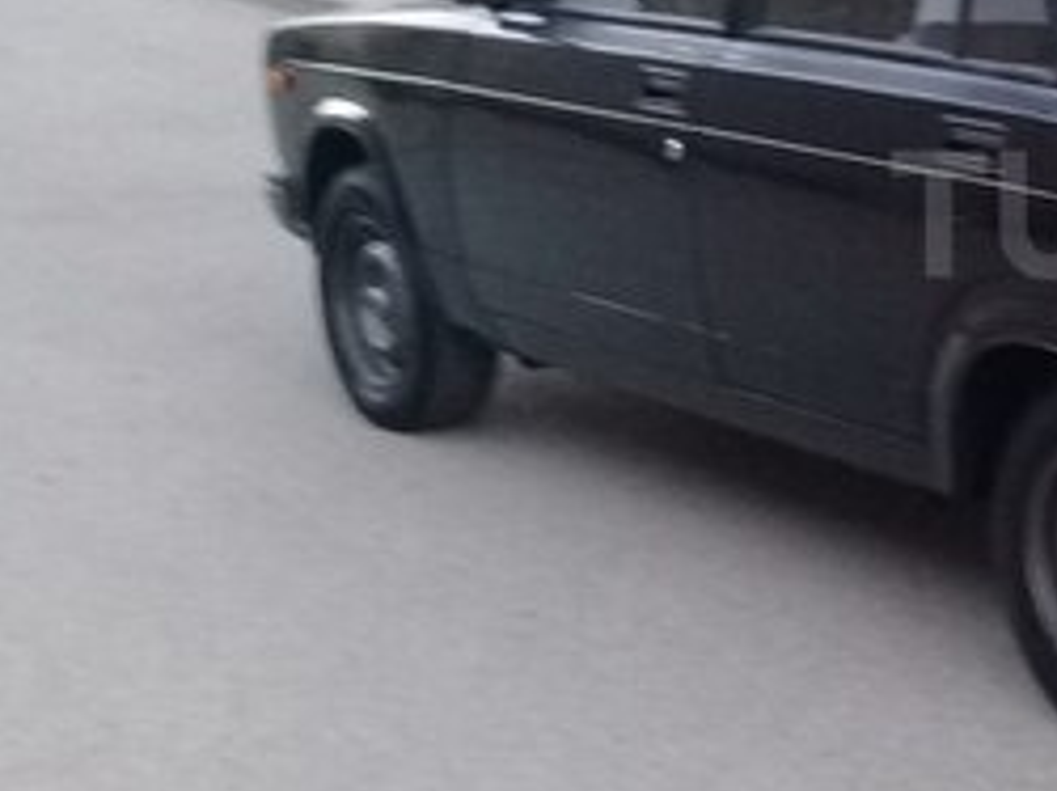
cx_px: 1323
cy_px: 214
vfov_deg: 17.9
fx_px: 2501
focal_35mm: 82
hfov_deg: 21.8
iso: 160
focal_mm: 3.3
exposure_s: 1/33
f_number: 2.2
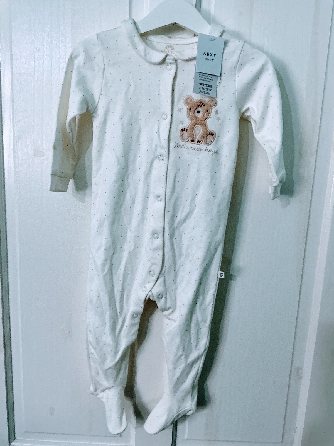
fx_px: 373
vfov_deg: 61.7
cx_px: 167
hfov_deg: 48.2
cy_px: 223
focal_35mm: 29
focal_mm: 3
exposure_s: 1/50
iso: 80
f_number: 1.8
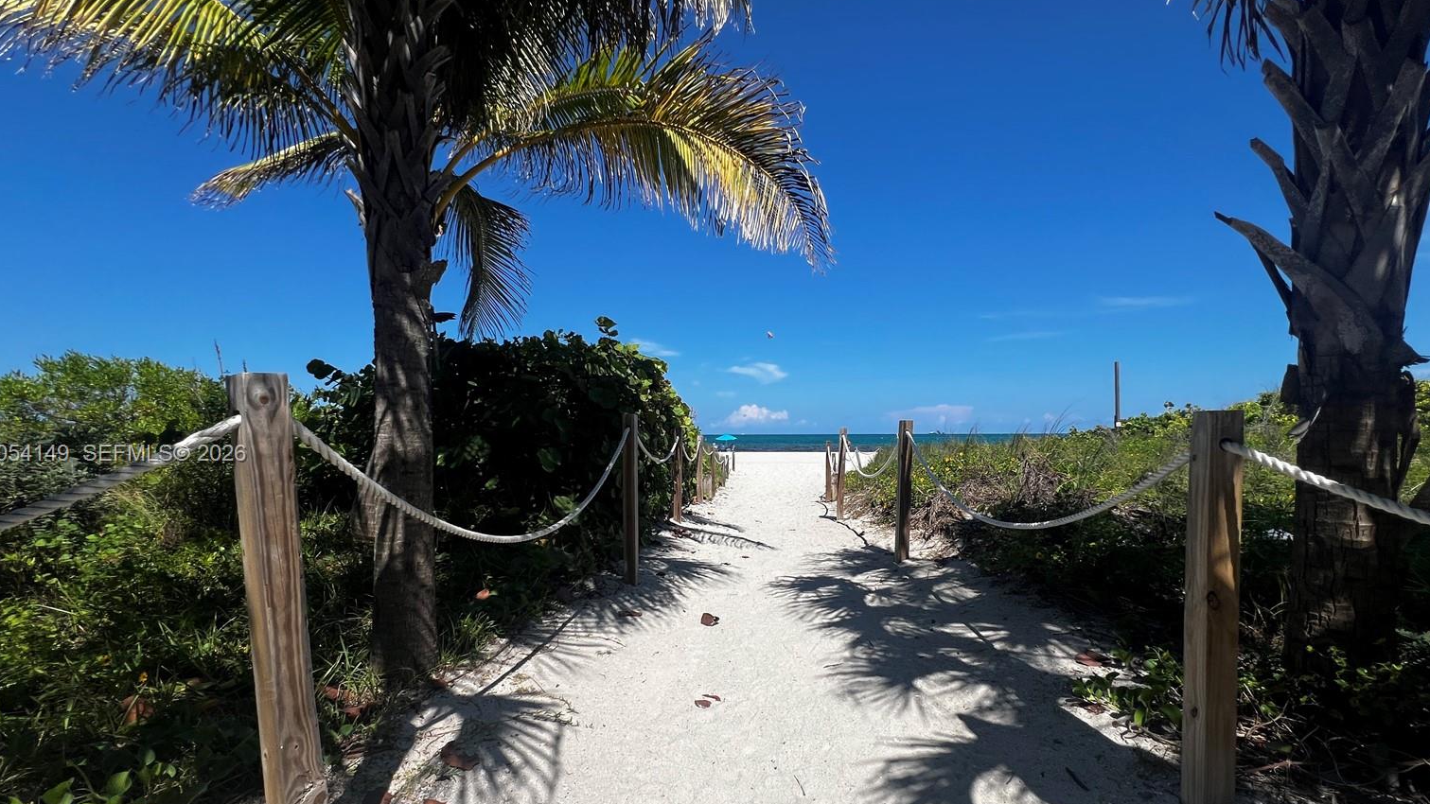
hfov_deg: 103.0
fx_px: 569
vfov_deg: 70.2
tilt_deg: -3.5
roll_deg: +1.3
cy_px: 455
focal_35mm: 15
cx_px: 709
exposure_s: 1/2320
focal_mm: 1.57
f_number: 1.8
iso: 32
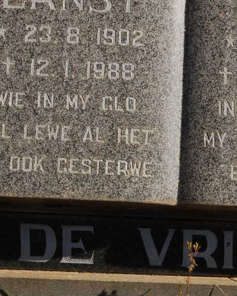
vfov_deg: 13.9
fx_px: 1209
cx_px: 189
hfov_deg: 11.2
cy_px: 104
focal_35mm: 138
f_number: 6.3
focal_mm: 46
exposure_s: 1/500
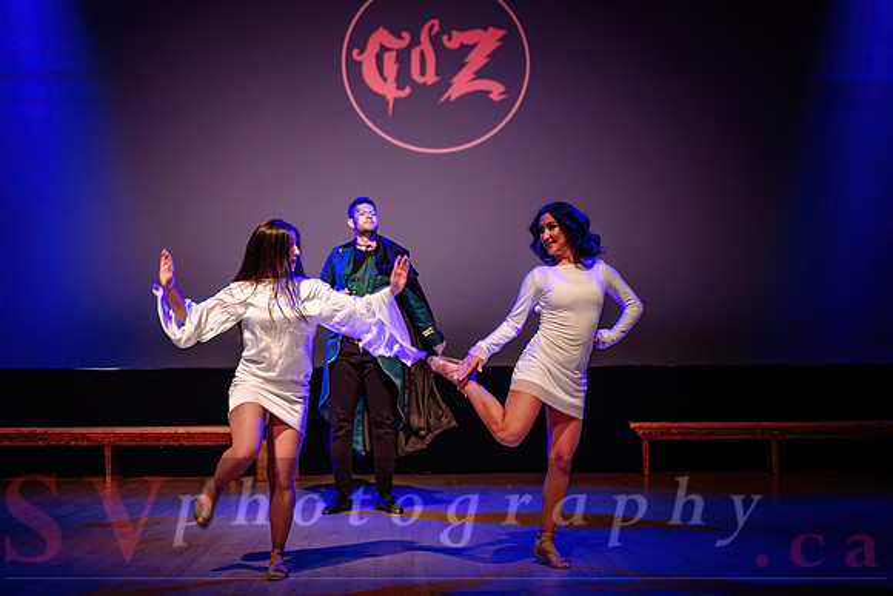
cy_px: 324
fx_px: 1376
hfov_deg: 36.0
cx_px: 446
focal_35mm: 55
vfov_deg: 24.4
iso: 1600
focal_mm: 51
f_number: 2.8
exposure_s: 1/200
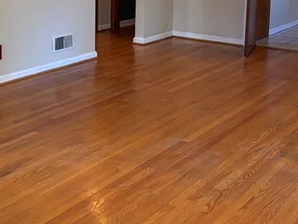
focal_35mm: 64
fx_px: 551
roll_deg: -0.7
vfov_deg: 22.3
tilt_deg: -8.0
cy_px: 17
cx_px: 133
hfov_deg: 30.2
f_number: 1.6
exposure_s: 1/120
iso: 200
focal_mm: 5.96
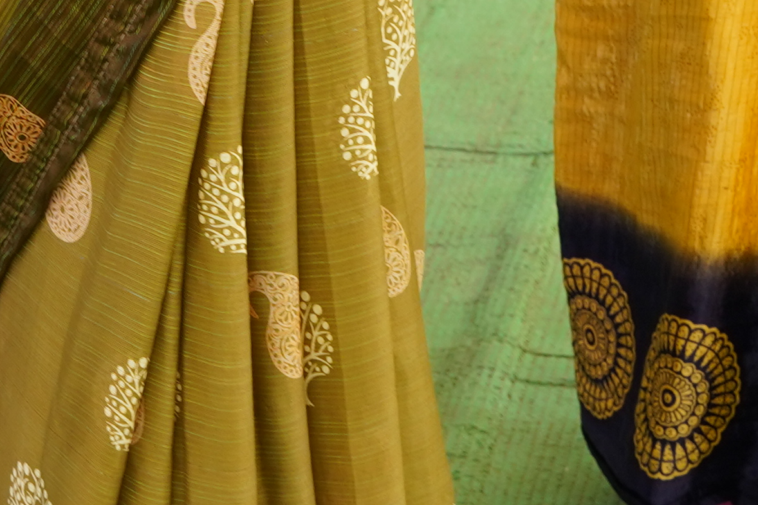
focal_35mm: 167
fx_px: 3517
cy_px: -710
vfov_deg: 7.6
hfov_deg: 12.2
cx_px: 113
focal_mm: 32.8
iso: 400
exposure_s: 1/125
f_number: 5.6
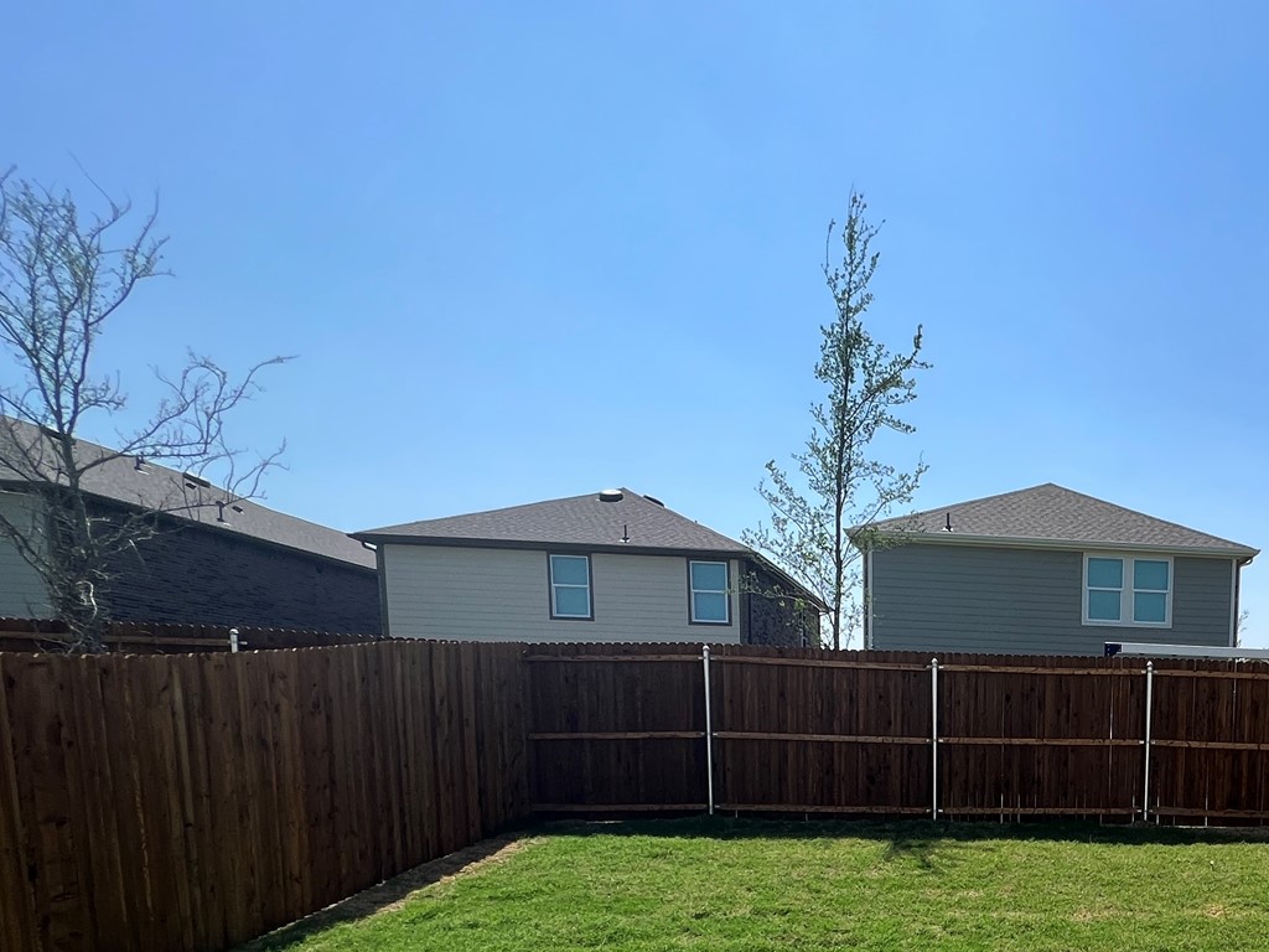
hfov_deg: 58.1
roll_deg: -1.5
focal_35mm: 26
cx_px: 1130
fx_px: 953
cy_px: 891
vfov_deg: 46.7
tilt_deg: -8.2
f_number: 1.8
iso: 32
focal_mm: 1.57
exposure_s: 1/1263
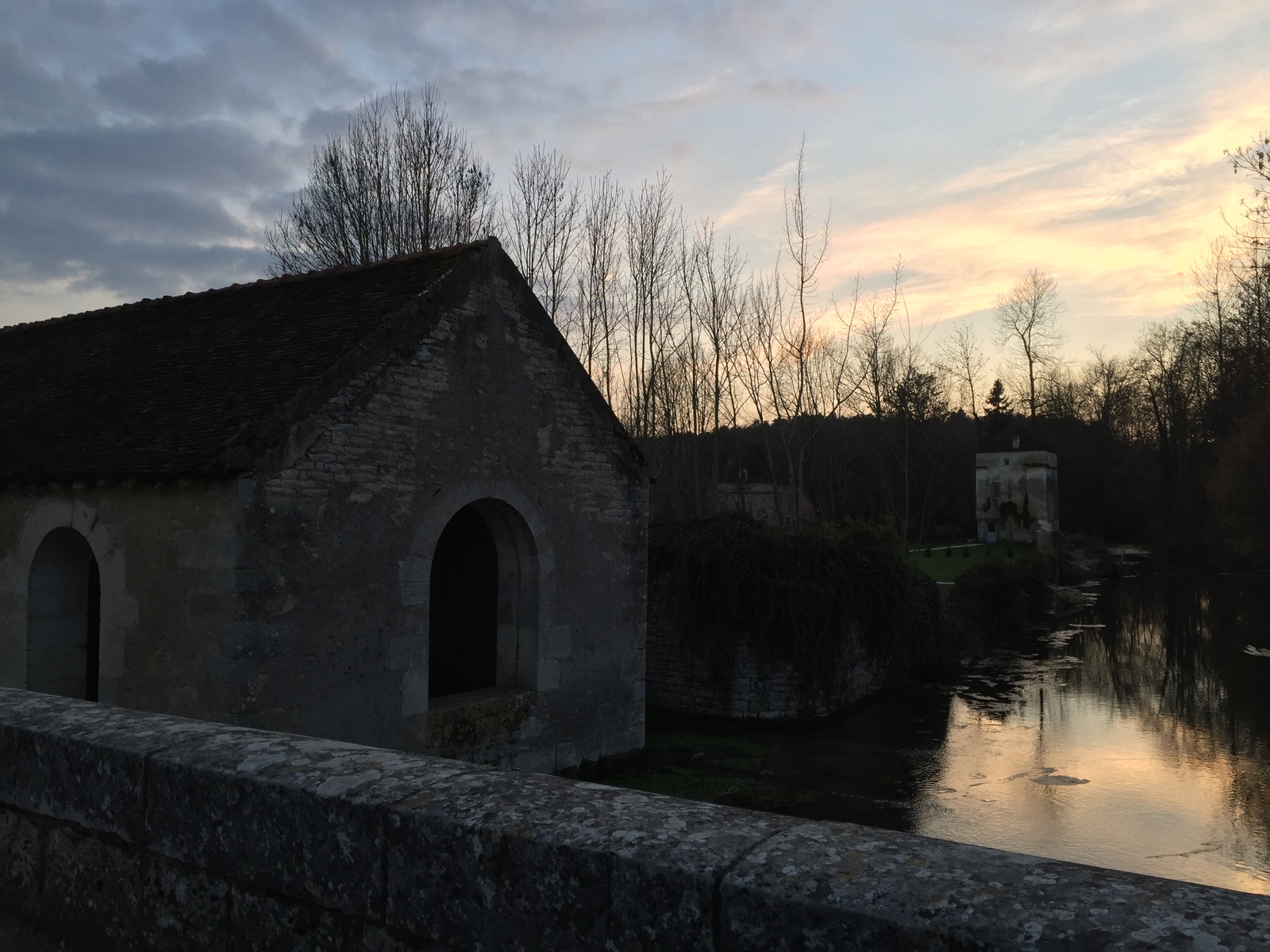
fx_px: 1064
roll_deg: -0.3
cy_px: 476
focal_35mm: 29
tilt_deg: +2.5
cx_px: 635
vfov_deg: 48.2
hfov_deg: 61.7
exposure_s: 1/142
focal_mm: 4.15
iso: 32
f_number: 2.2
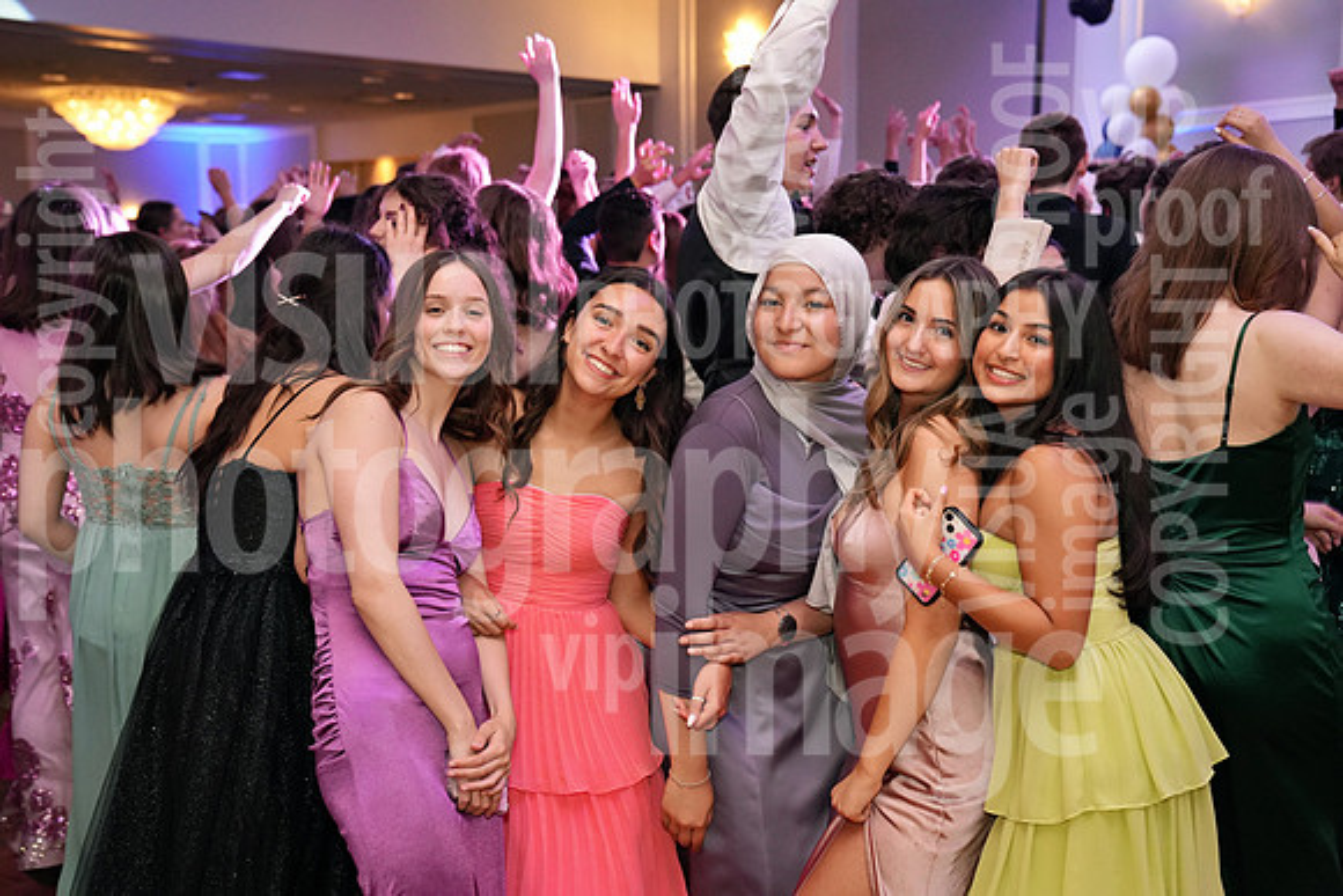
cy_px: 448
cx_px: 672
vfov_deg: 29.9
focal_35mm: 45
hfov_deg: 43.6
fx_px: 1679
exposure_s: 1/160
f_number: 3.5
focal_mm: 45
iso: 4000
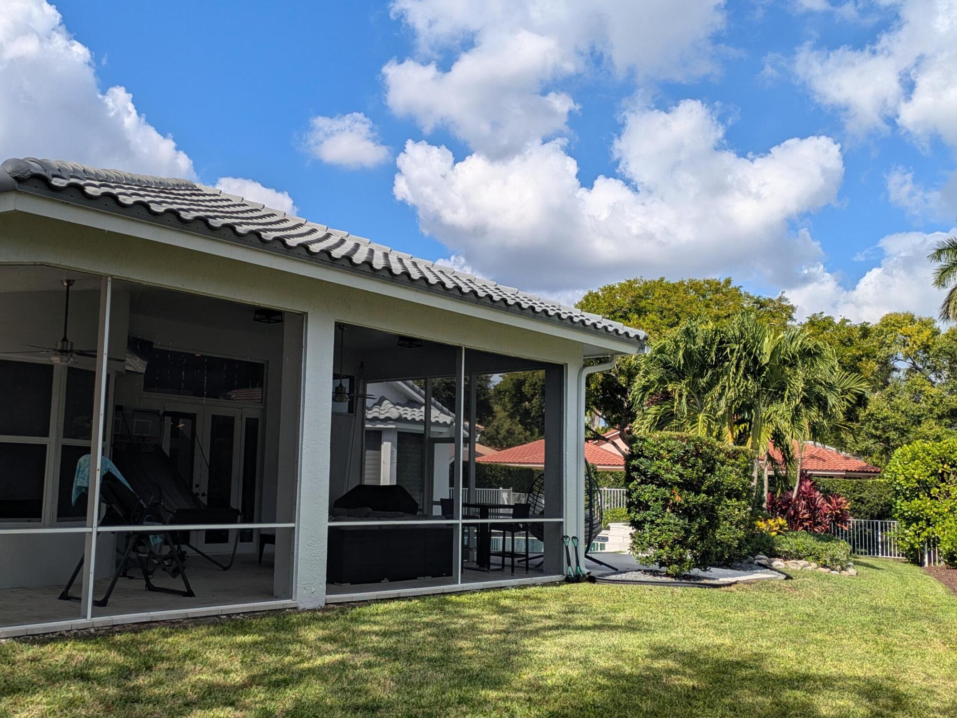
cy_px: 399
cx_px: 416
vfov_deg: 41.8
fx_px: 940
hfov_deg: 53.8
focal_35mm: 34
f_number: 1.89
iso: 46
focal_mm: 5.43
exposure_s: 1/2732
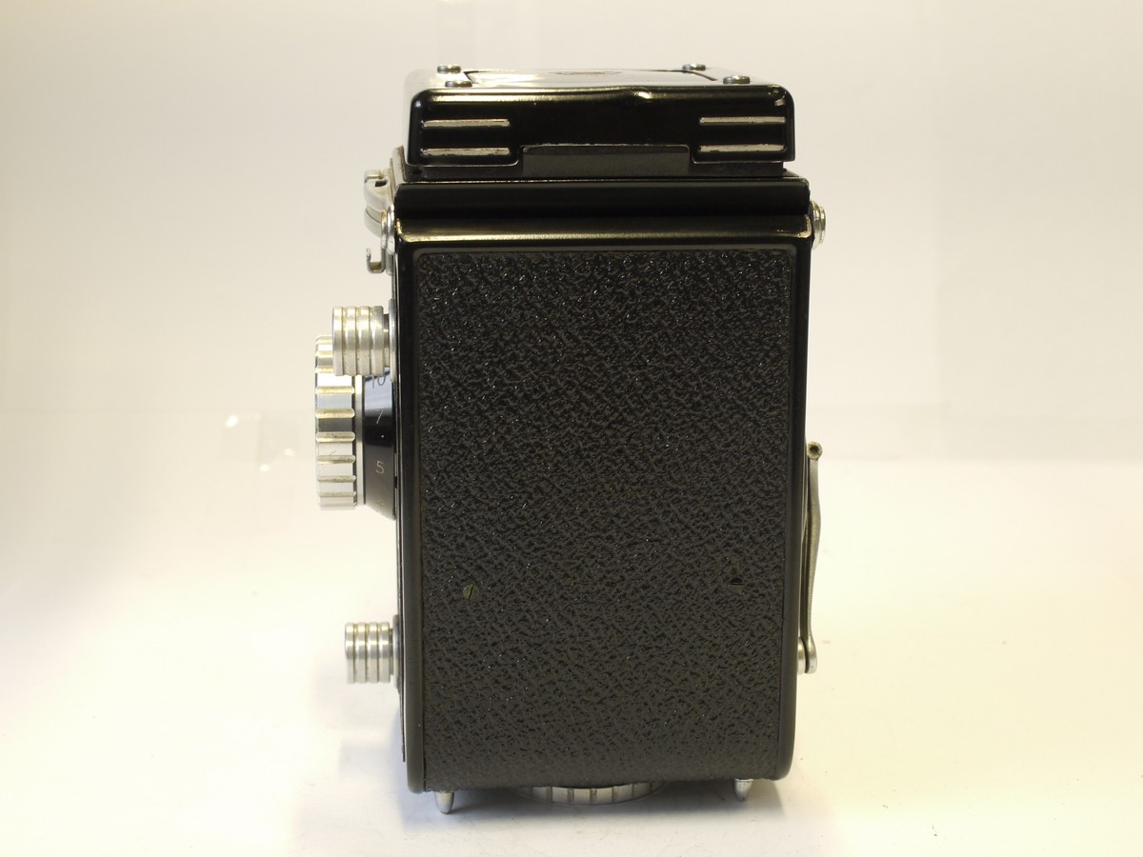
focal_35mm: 60
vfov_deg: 24.4
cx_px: 572
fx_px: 1981
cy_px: 428
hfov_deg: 32.2
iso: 400
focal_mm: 30
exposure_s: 1/13
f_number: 9
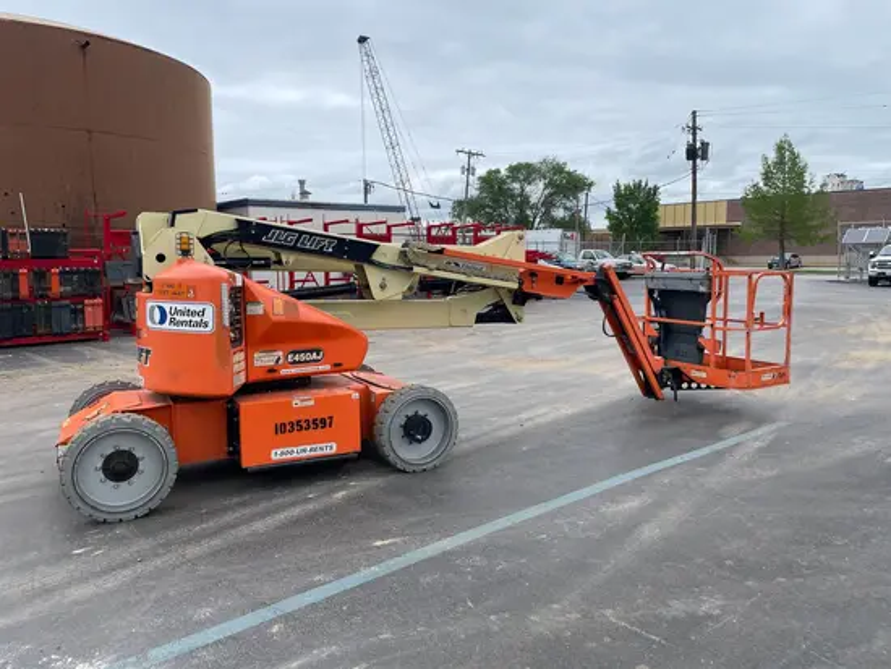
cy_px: 334
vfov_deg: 53.1
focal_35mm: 26
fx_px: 670
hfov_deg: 67.3
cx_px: 446
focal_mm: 4.2
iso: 32
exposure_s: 1/2212
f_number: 1.6
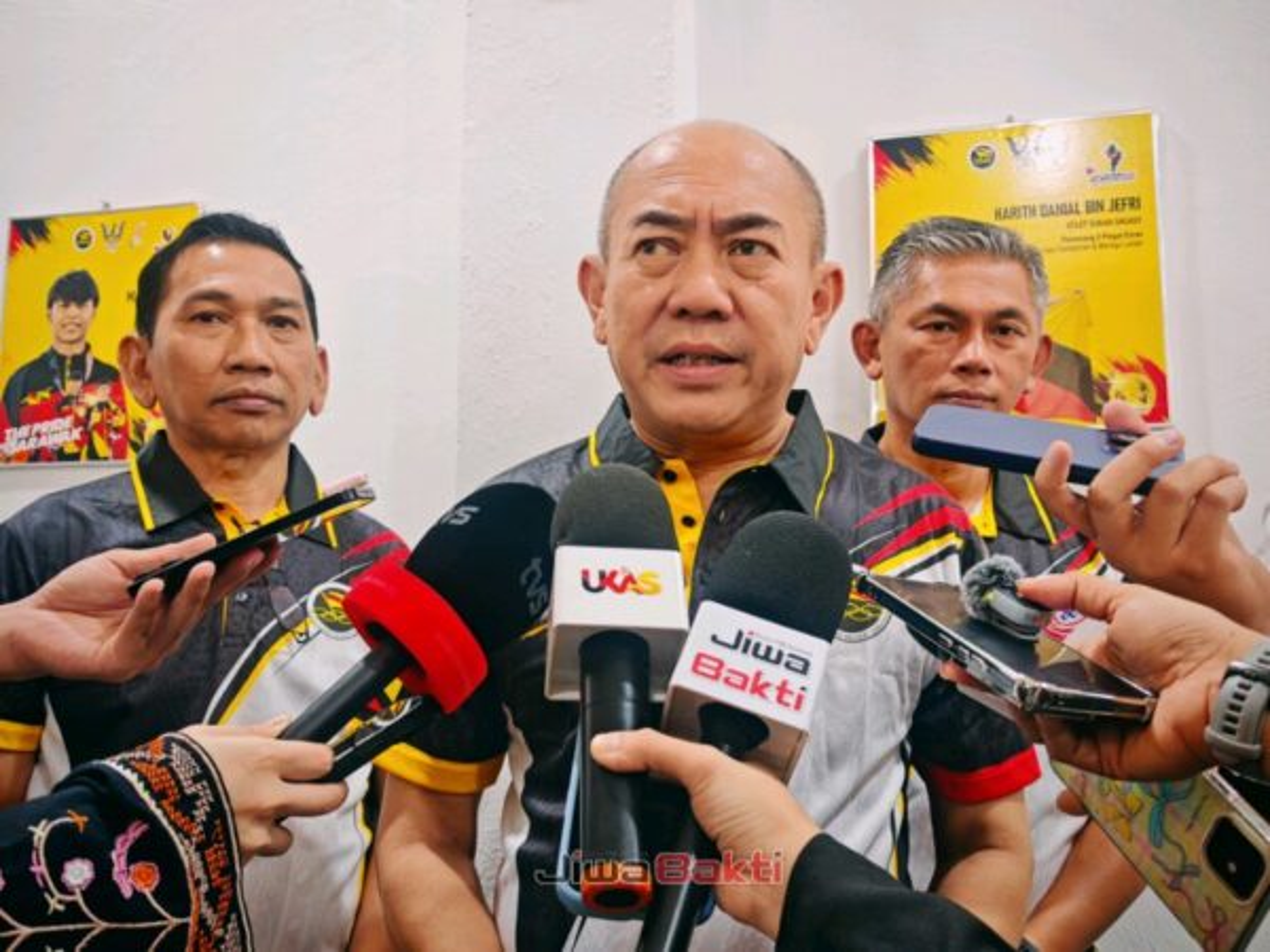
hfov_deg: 56.8
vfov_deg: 44.2
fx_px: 1174
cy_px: 476
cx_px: 635
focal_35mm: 32
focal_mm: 6.83
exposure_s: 1/111
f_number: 2
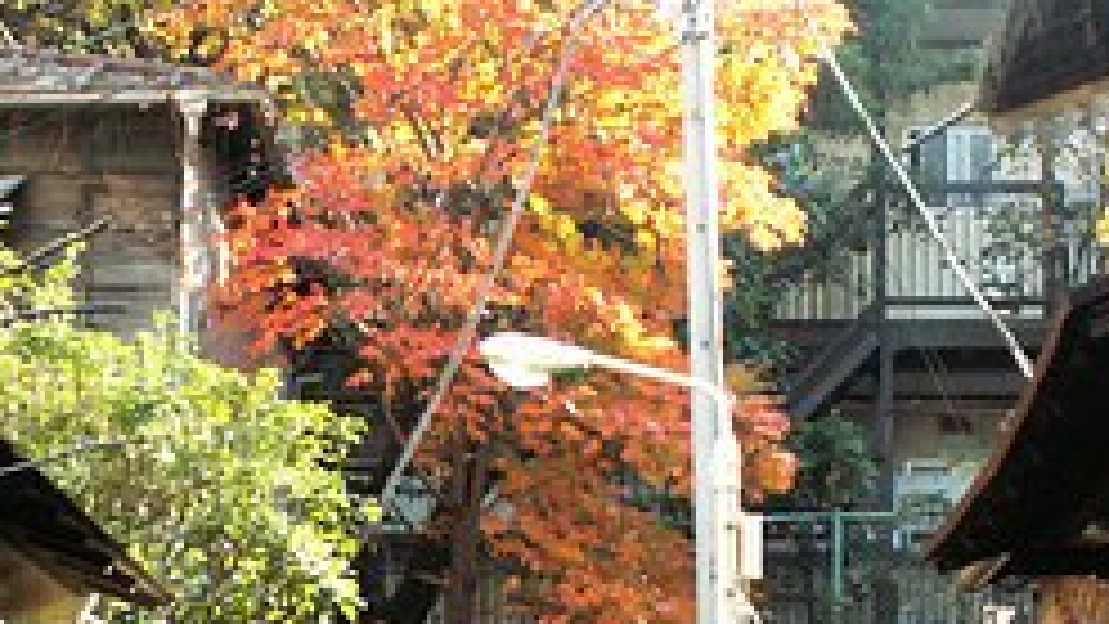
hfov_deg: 17.6
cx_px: 602
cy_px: 673
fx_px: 3588
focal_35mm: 122
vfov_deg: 9.8
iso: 200
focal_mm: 9.04
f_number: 4.5
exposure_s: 1/80
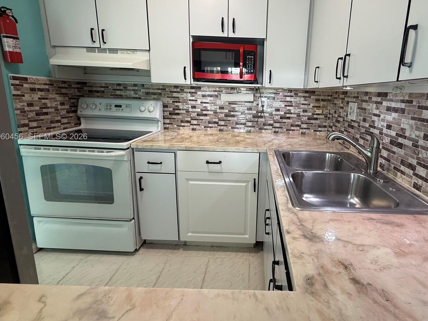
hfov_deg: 86.7
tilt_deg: -11.5
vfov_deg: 71.2
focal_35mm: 18
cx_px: 256
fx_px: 223
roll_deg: -2.0
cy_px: 137
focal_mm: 2.22
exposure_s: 1/120
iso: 200
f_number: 2.2
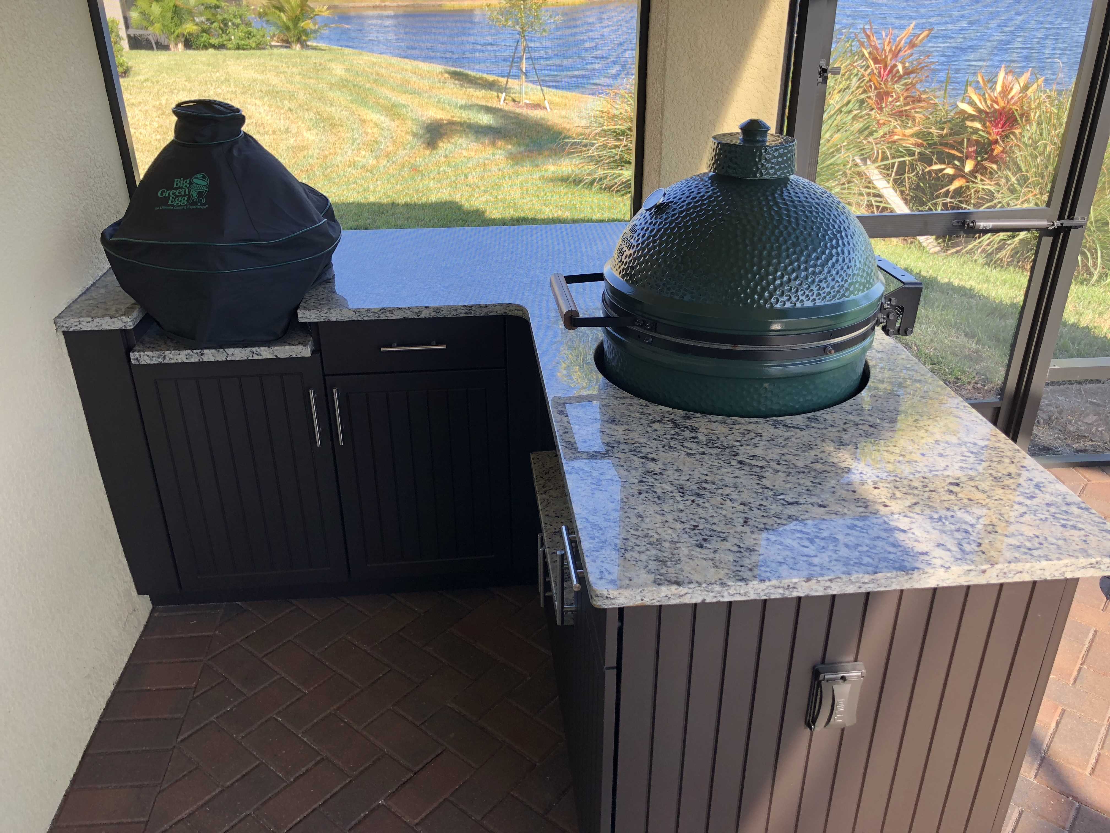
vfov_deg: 49.7
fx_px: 898
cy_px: 416
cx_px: 555
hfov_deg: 63.4
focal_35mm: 28
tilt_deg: -26.4
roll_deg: +0.3
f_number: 1.8
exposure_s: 1/120
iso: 32
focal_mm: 3.99
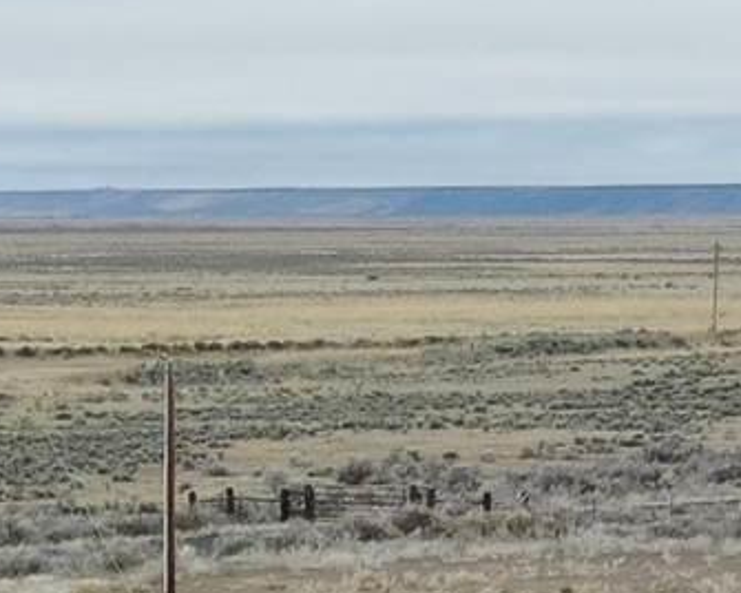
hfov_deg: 8.0
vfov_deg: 6.4
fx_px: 5285
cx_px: 566
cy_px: 573
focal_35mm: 241
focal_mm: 10.26
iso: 100
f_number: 5
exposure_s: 1/240
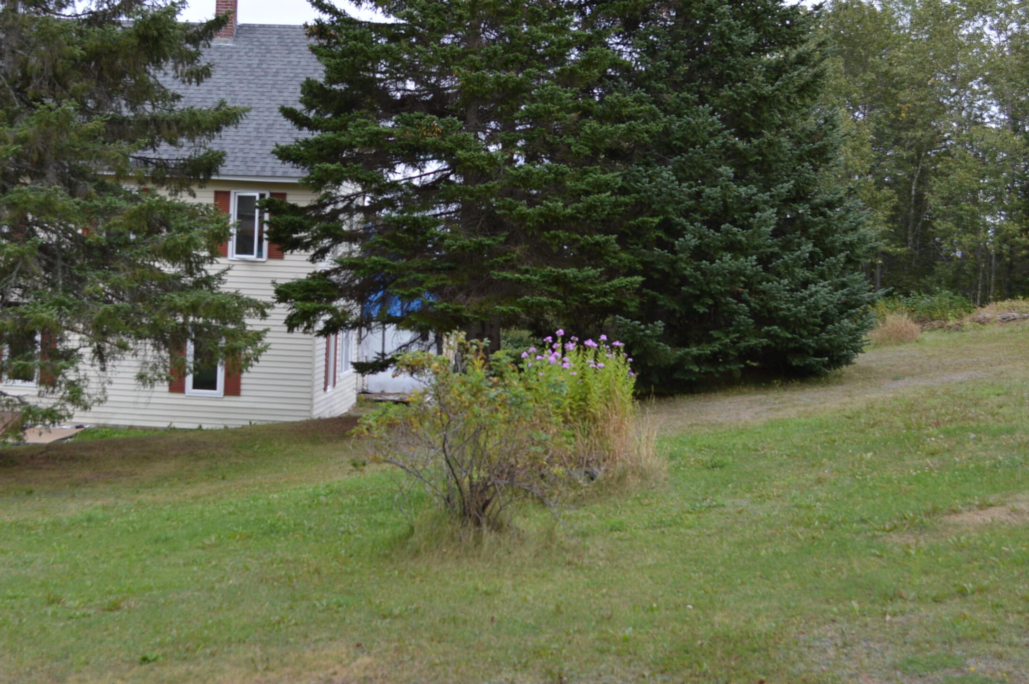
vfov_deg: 25.0
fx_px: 1542
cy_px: 314
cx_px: 464
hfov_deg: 36.9
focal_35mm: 54
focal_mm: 26
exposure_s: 1/125
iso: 125
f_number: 5.6
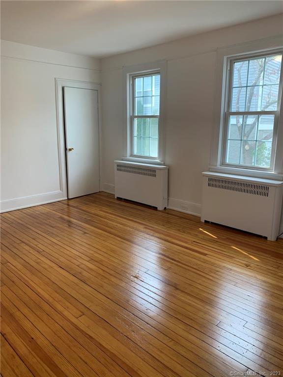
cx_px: 142
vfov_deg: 67.3
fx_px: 283
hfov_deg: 53.1
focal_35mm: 26
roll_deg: +0.4
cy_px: 188
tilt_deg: -10.5
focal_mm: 4.25
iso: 64
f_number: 1.8
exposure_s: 1/120
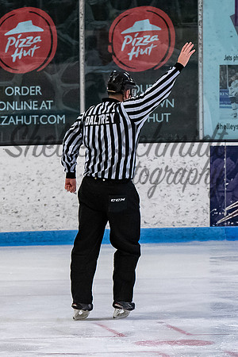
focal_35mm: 438
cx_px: 136
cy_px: 128
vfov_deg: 4.7
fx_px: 4343
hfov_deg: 3.1
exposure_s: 1/800
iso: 2000
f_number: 3.5
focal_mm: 135
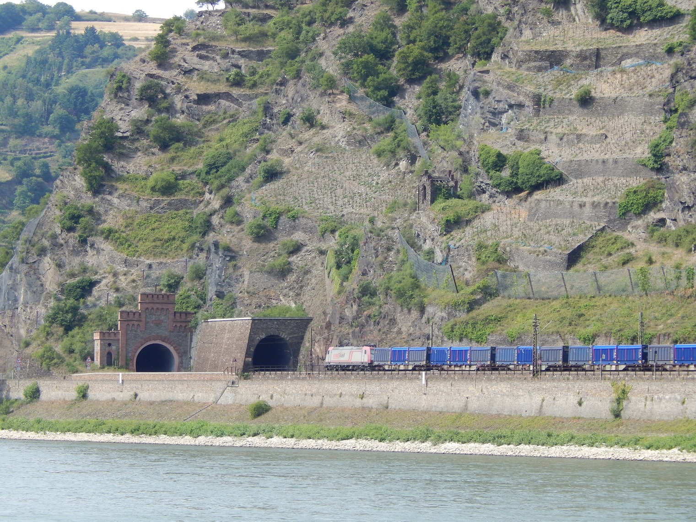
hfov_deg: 10.7
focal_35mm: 184
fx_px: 3700
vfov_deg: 8.1
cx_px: 348
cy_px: 261
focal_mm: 32.8
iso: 125
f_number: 5.3
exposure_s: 1/250
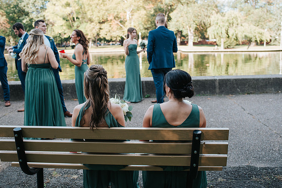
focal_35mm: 39
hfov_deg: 50.0
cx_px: 141
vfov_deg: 34.6
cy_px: 94
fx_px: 302
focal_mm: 35
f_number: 3.2
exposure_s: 1/800
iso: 560
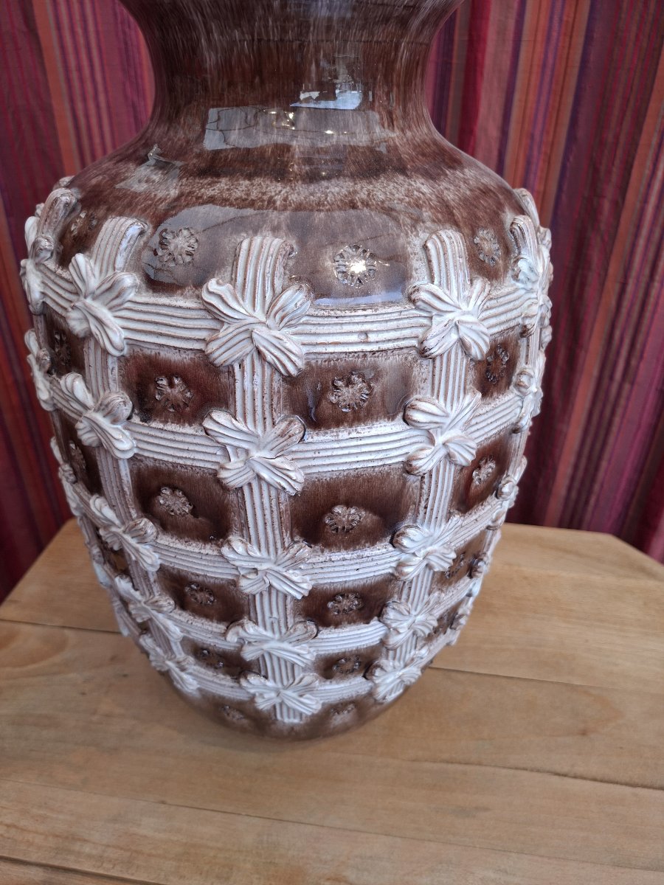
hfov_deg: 58.9
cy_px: 442
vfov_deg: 73.9
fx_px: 588
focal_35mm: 23
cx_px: 332
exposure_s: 1/100
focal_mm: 5.54
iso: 50
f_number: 1.8
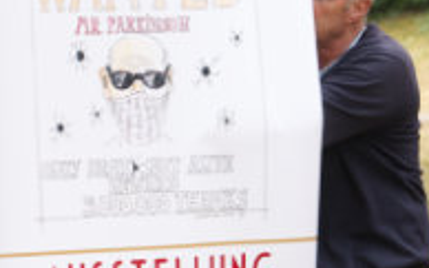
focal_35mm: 259
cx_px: 190
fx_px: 3026
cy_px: 400
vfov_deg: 5.0
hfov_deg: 8.1
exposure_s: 1/100
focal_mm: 48
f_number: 4.5
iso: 50
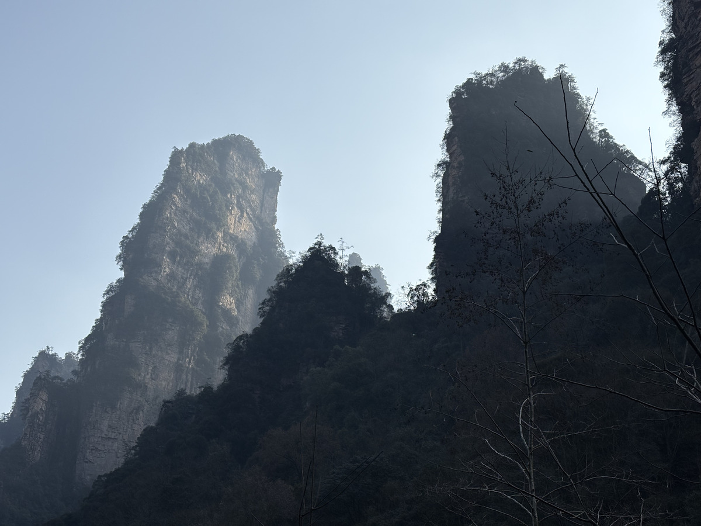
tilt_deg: +27.6
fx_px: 1053
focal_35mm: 52
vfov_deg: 28.0
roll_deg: -0.5
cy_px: 263
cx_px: 350
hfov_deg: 36.8
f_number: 1.6
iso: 32
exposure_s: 1/4329
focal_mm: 5.96
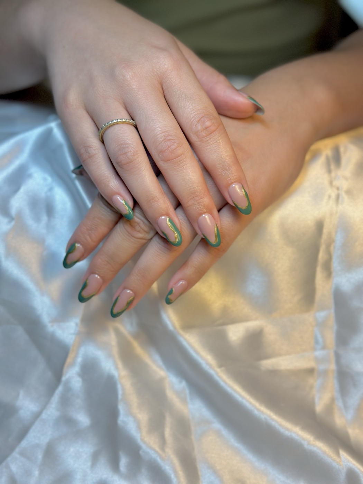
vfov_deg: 39.7
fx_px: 671
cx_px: 182
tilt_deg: -37.2
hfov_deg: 30.3
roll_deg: -2.3
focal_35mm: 48
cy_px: 242
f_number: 1.78
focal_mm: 6.86
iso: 80
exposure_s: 1/623
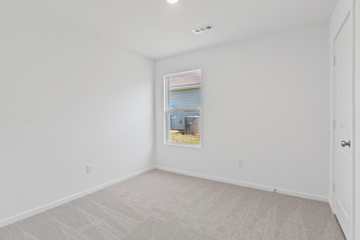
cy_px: 120
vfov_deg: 67.4
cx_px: 180
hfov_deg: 90.0
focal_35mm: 18
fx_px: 180
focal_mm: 12
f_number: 9
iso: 250
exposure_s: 1/8
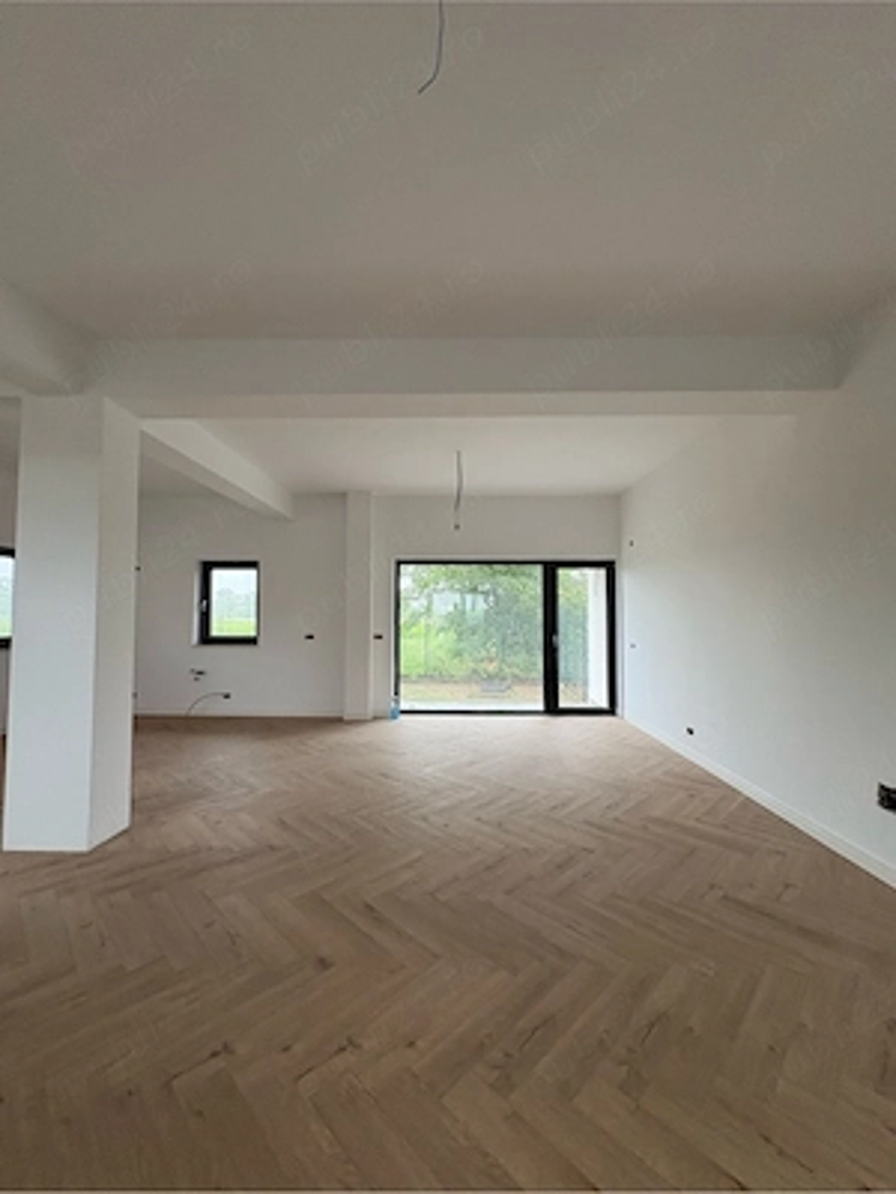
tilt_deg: +2.9
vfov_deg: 102.1
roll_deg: -0.3
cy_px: 597
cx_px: 448
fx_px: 483
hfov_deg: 85.7
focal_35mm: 14
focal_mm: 2.22
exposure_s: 1/99
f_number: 2.2
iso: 160
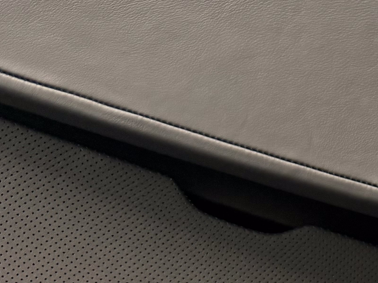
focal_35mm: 86
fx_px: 939
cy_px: 370
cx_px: 578
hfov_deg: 19.6
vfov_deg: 16.2
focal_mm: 6.76
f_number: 1.78
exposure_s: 1/60
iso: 320
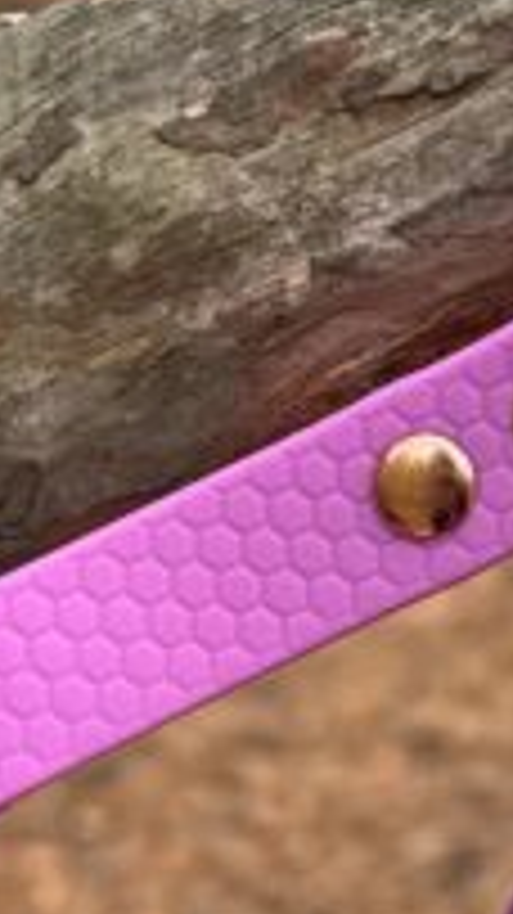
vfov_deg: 16.2
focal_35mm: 132
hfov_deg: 9.2
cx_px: 378
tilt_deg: -15.1
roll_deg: -0.2
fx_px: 3196
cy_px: 581
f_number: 1.78
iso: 64
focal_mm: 6.76
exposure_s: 1/157
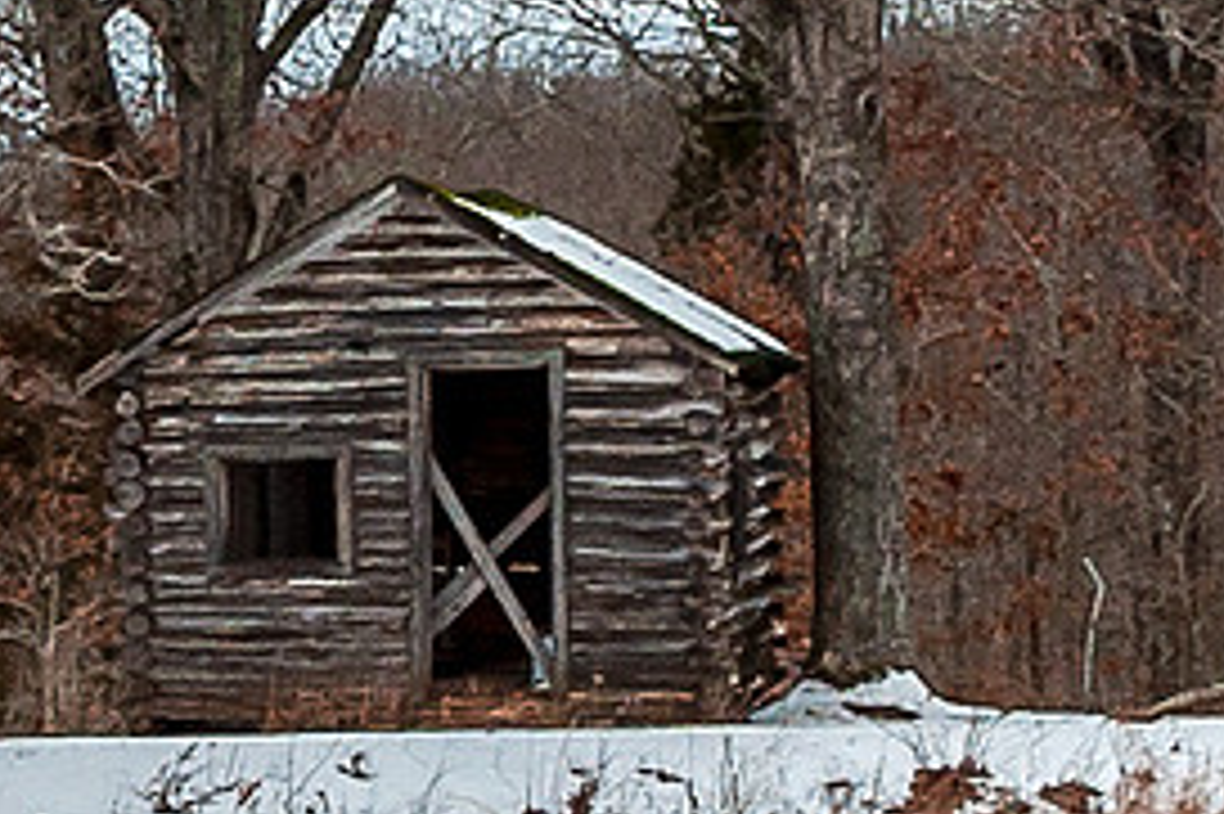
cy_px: 197
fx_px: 10533
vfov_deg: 4.4
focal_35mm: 310
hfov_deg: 6.6
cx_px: 459
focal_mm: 24
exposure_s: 1/125
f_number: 11
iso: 200
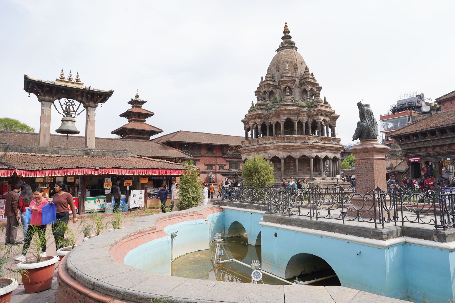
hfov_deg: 73.7
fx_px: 303
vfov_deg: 53.1
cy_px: 152
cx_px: 228
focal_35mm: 24
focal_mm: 24
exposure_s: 1/100
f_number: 10
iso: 100
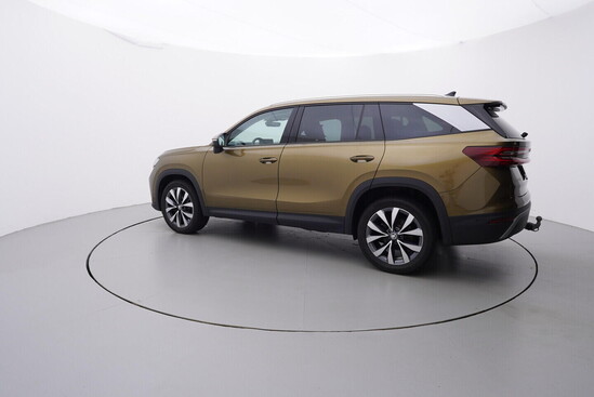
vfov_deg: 56.2
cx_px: 297
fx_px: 372
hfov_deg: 77.3
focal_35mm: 22
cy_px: 198
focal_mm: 15
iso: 200
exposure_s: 1/80
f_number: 5
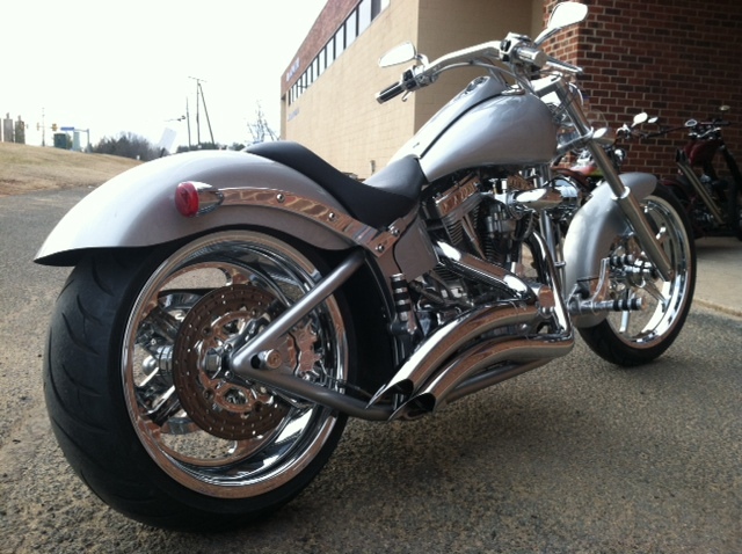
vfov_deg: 40.6
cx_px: 371
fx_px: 749
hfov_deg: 52.7
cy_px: 277
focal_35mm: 35
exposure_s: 1/229
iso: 80
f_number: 2.8
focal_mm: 3.85
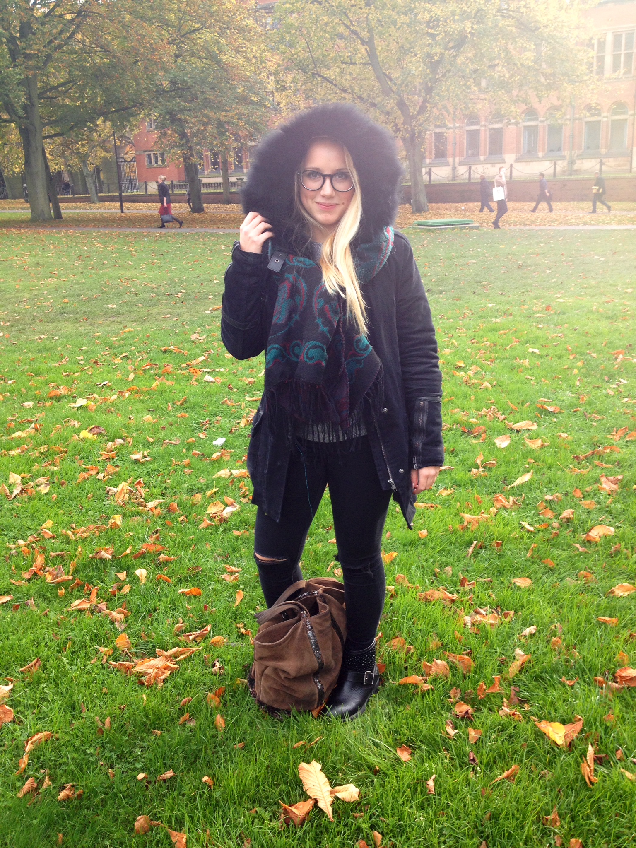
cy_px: 424
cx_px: 318
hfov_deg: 40.7
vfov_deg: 52.6
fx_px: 857
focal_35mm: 35
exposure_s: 1/160
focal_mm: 4.28
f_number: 2.4
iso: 50
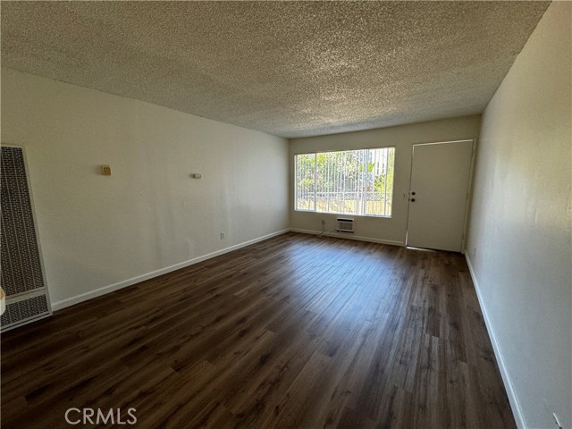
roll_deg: -0.2
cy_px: 214
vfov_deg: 85.7
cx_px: 286
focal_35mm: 14
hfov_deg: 102.1
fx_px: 231
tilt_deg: -8.9
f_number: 2.2
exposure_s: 1/120
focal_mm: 2.22
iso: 200
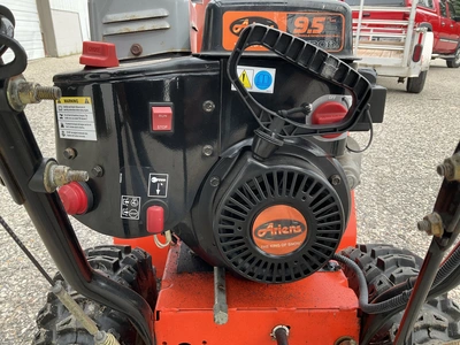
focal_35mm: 29
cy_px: 172
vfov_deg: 48.2
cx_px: 230
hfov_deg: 61.7
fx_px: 385
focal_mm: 3
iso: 20
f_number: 1.8
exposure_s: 1/179
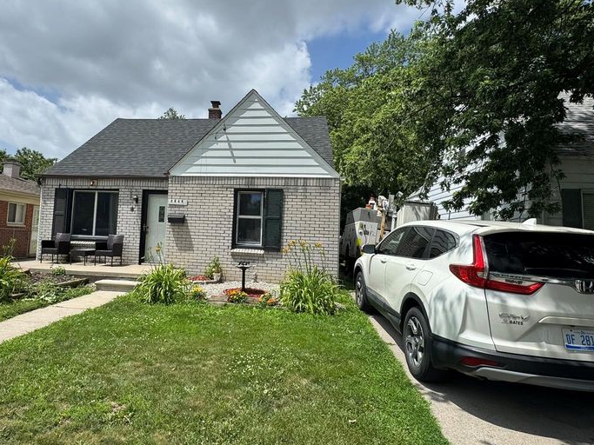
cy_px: 205
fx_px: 360
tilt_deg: +5.0
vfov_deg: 63.3
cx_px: 244
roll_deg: -2.6
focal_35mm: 21
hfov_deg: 78.3
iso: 50
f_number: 2.2
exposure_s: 1/2146
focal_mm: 2.22
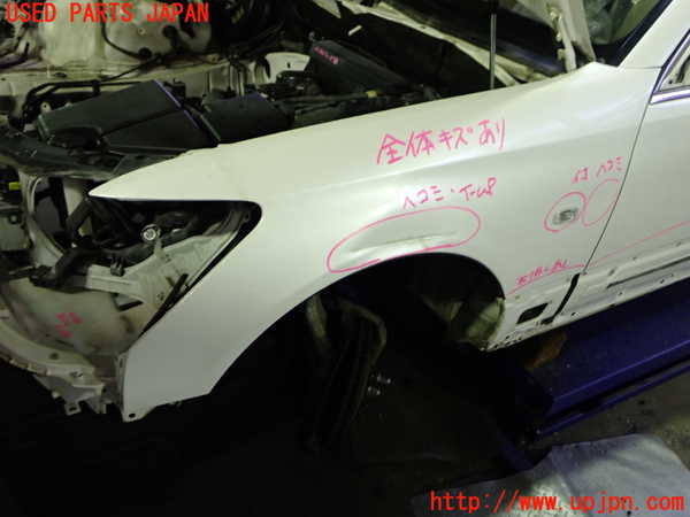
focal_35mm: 30
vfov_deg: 46.8
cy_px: 258
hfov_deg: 60.0
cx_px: 345
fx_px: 598
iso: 320
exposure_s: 1/30
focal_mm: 5.4
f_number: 2.3
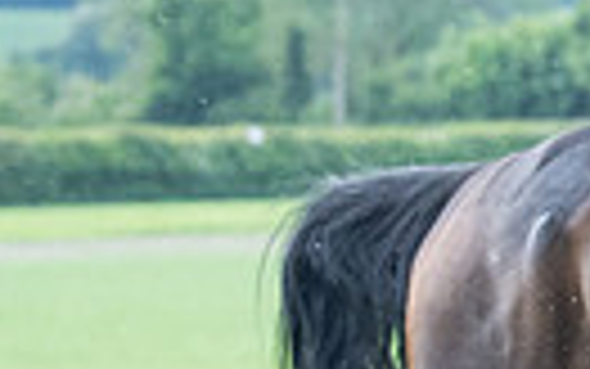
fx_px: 9073
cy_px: 314
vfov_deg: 2.3
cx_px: 669
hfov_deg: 3.7
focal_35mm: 564
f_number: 4
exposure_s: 1/2000
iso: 1000
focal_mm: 72
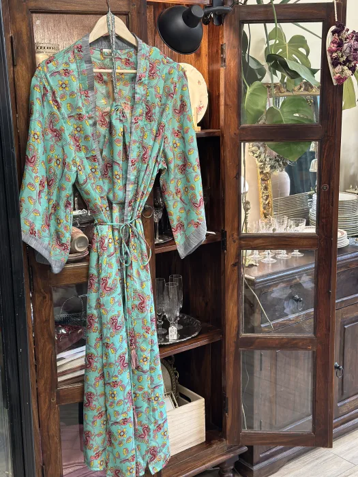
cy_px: 238
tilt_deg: -12.4
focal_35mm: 48
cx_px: 179
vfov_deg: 39.7
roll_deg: +0.3
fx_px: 662
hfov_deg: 30.3
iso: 200
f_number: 1.78
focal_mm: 6.86
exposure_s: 1/60
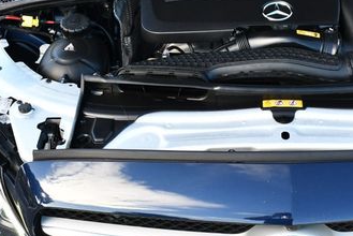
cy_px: 86
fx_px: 687
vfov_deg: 19.5
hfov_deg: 28.4
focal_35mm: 70
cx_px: 264
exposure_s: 1/250
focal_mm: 18
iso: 400
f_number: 5
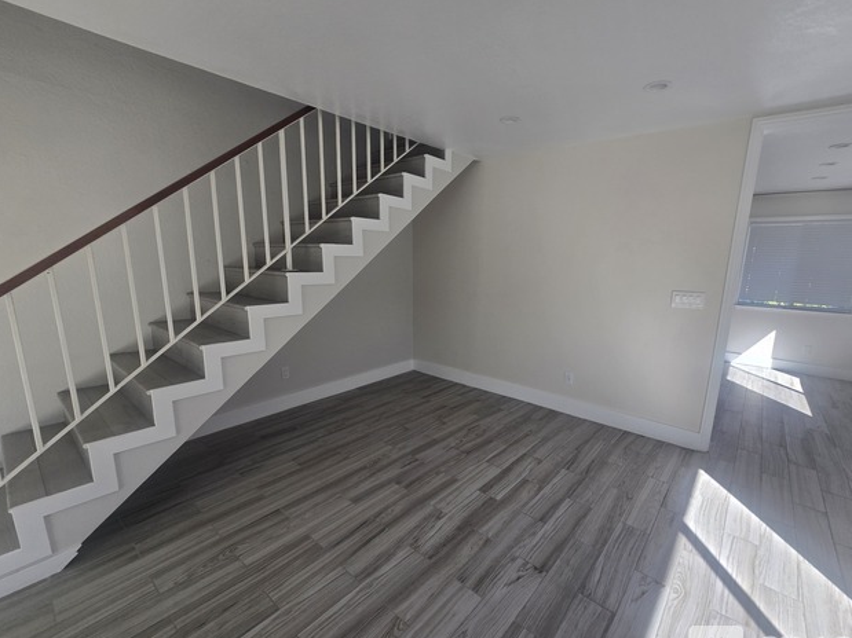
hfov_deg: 101.9
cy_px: 337
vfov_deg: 85.6
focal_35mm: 14
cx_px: 452
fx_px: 345
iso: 50
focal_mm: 2.2
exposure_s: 1/232
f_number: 2.2
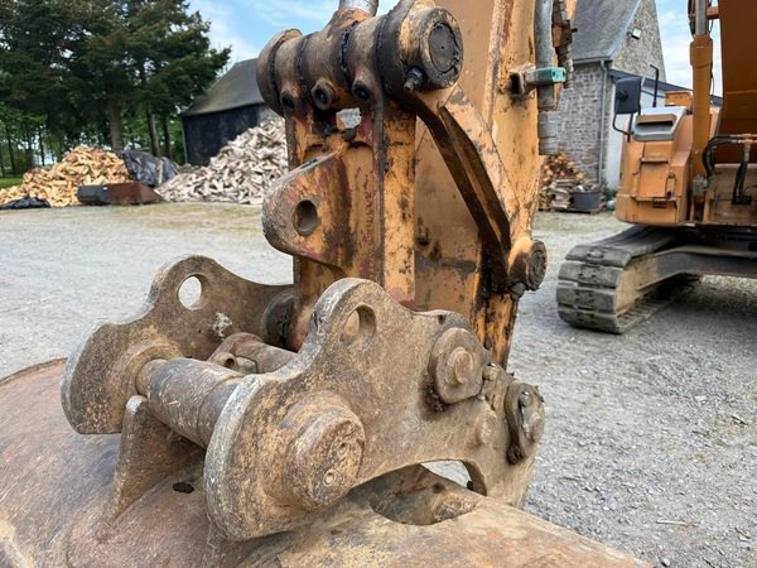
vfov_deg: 56.8
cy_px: 284
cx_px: 378
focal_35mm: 24
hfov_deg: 71.6
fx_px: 525
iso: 80
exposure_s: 1/1060
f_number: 1.78
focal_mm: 6.76
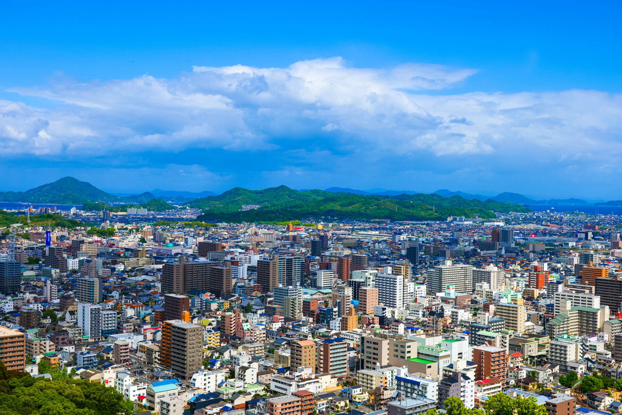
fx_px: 795
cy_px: 208
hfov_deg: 42.7
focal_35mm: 46
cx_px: 311
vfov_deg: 29.2
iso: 100
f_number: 8
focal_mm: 46
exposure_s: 1/500
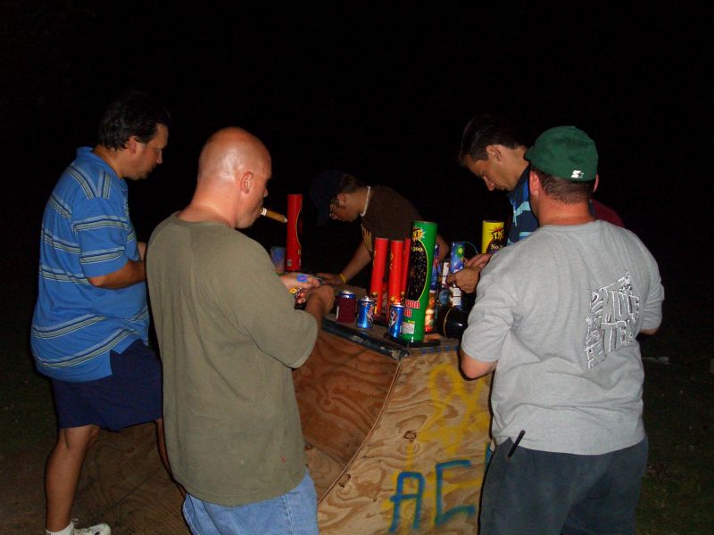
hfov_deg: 51.4
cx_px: 357
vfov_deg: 39.7
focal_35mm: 36
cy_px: 268
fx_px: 743
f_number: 4
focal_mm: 4.8
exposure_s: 1/40
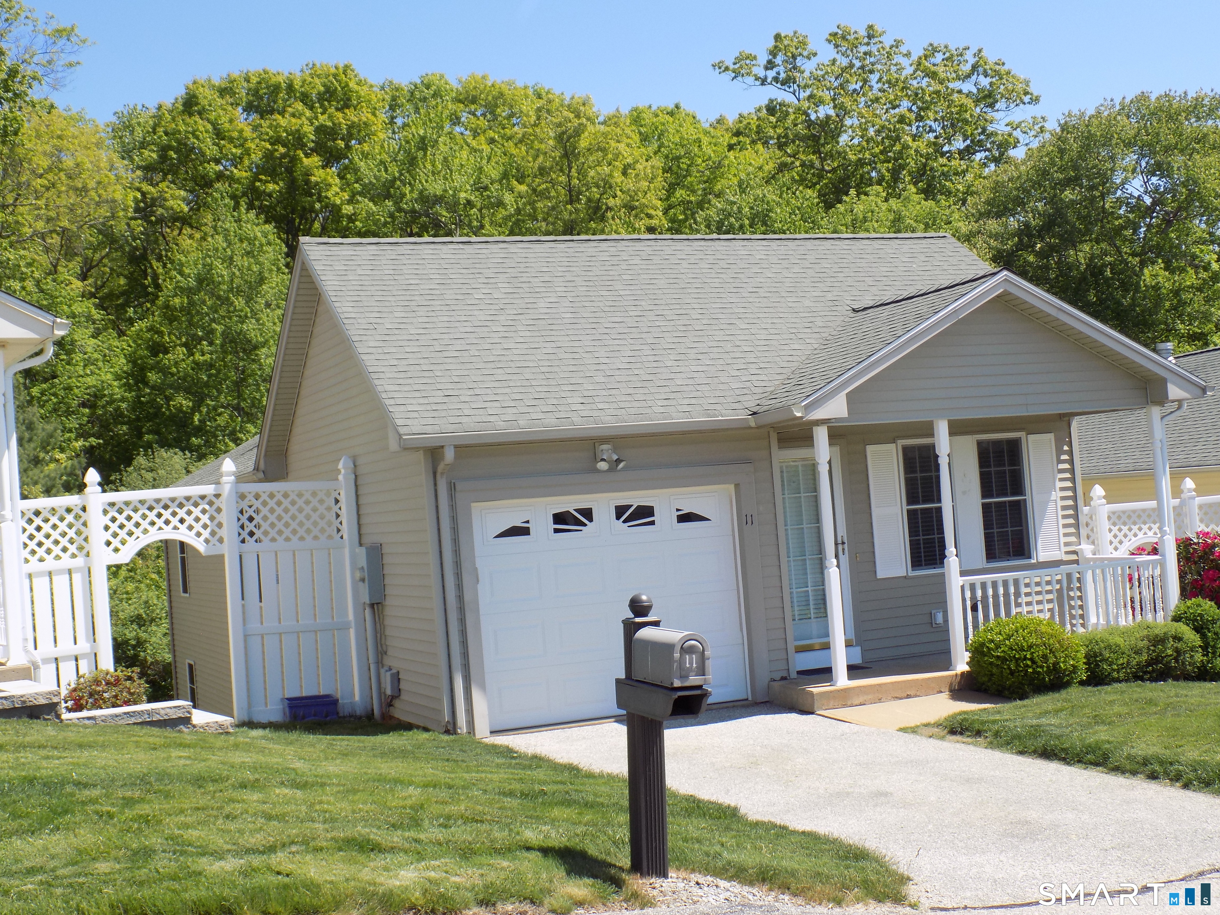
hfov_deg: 41.2
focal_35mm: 46
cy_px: 458
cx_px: 610
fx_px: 1621
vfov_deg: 31.5
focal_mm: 8.1
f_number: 3.7
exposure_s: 1/400
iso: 80
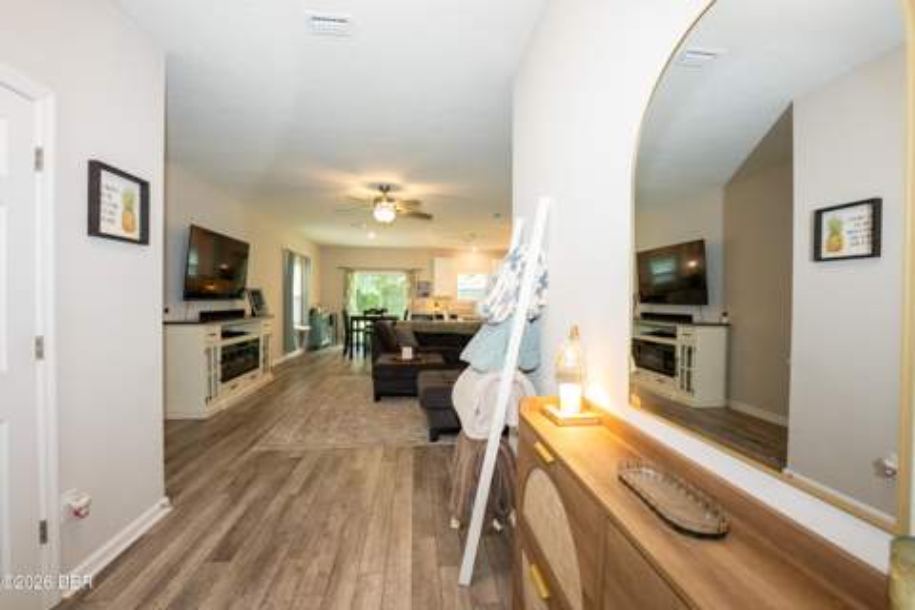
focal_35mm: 15
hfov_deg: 101.5
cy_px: 305
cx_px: 458
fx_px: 374
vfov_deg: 78.5
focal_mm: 14.7
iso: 2500
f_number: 4.5
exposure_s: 1/160
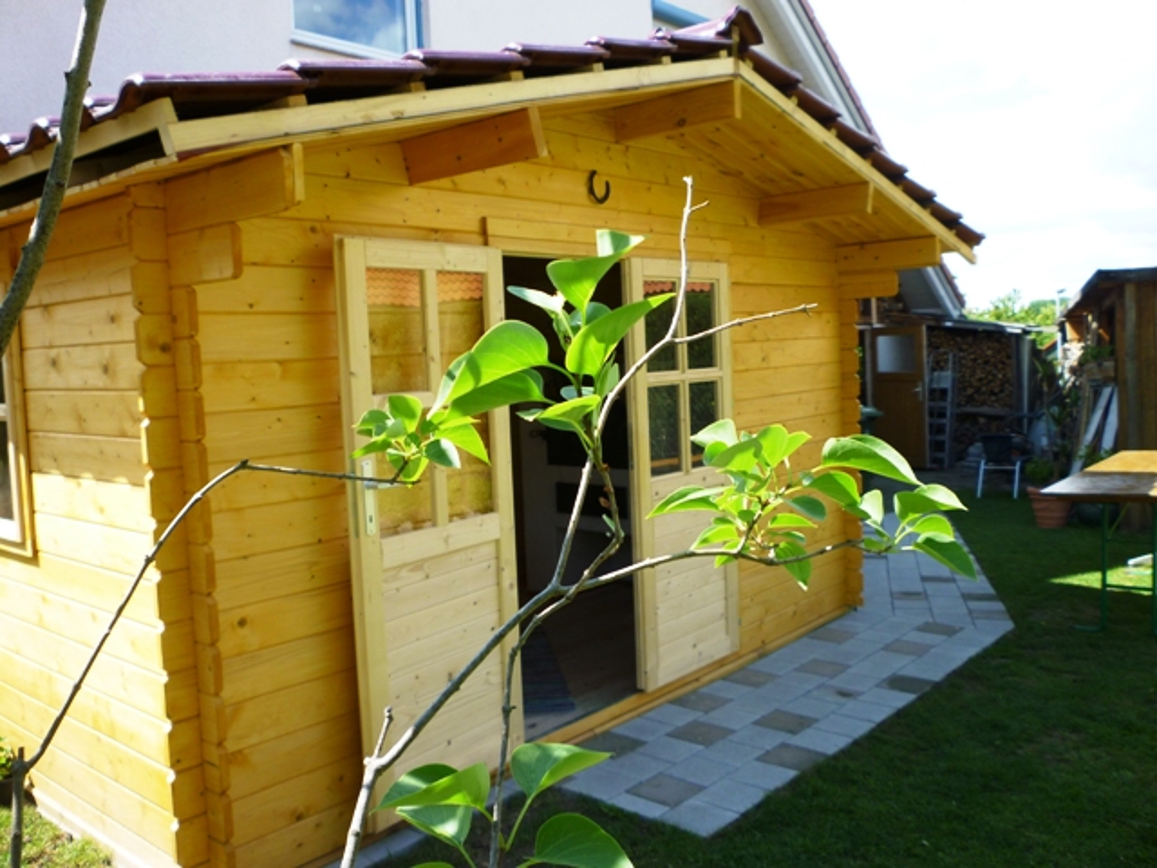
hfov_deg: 61.7
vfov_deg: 48.2
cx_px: 578
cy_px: 434
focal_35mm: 29
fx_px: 969
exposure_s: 1/250
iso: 80
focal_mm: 5.2
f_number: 3.3
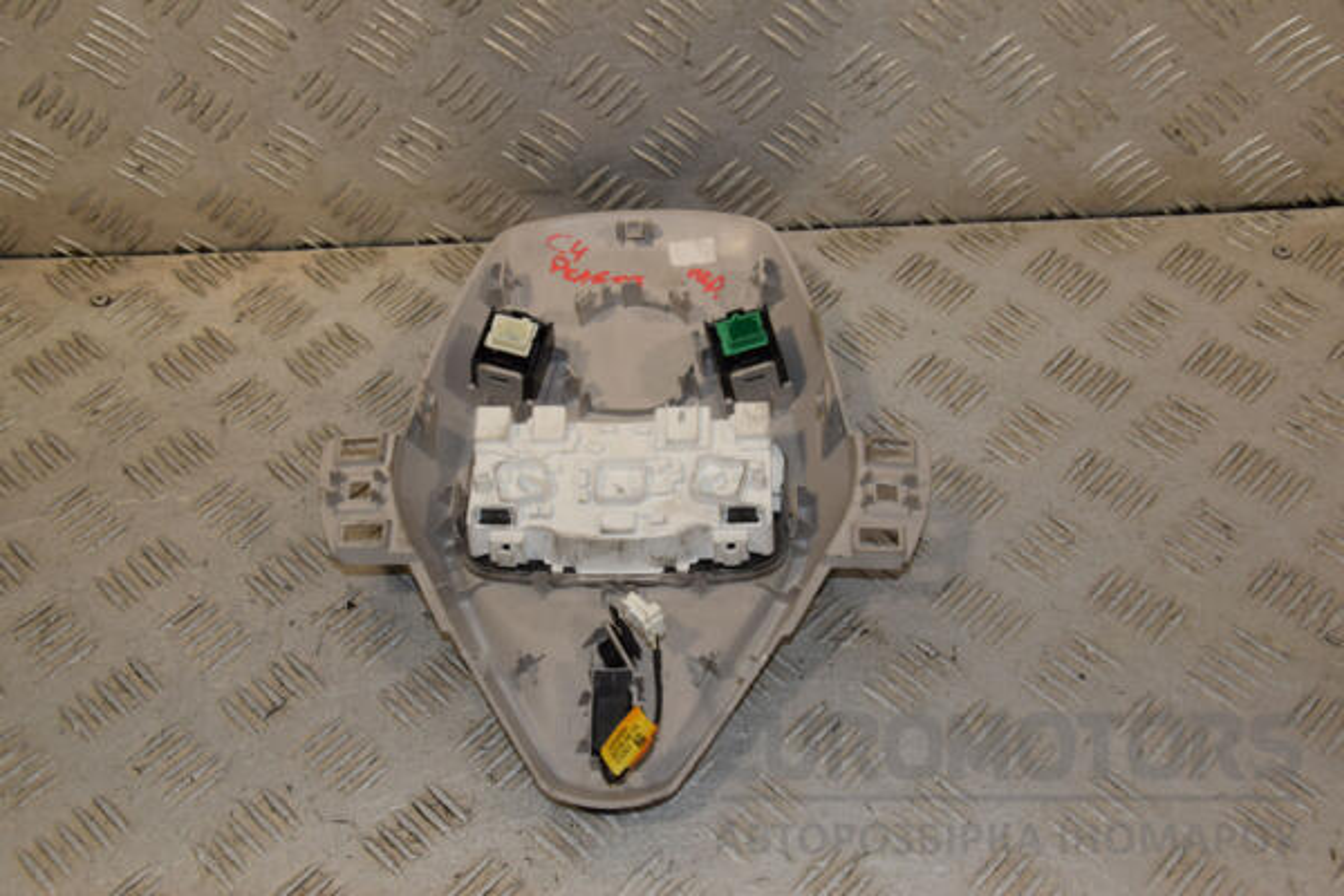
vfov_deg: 29.9
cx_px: 672
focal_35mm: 45
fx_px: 1680
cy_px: 448
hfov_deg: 43.6
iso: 800
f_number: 9
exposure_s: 1/200
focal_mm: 30
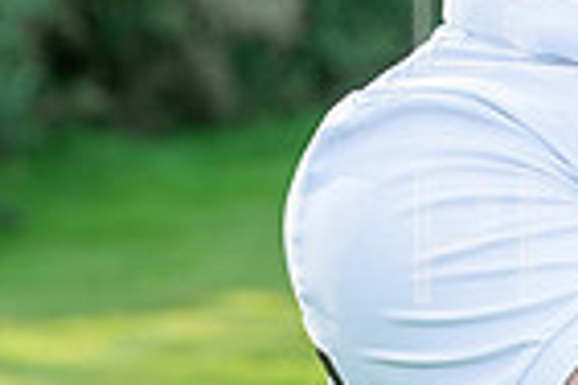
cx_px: 943
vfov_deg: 3.8
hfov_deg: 5.6
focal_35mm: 366
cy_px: 47
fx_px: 5876
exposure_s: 1/125
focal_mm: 89
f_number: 5.6
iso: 200
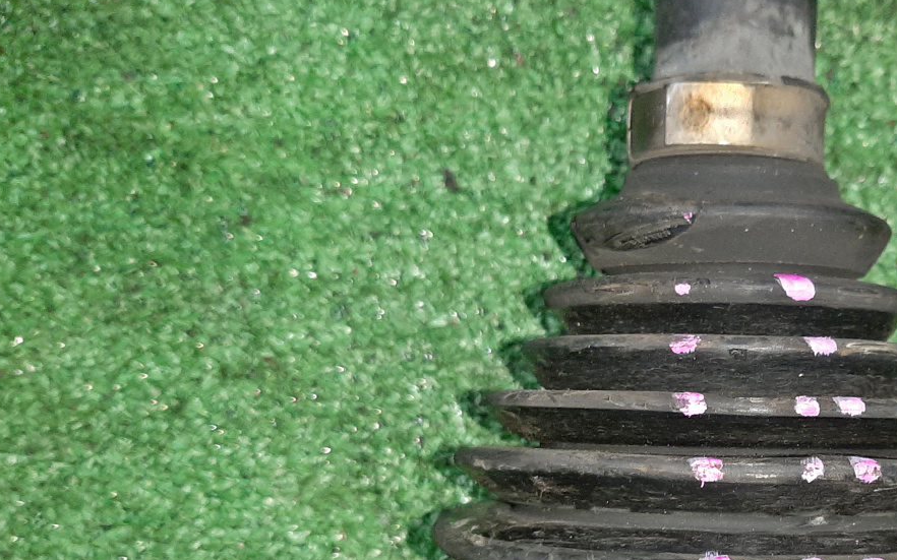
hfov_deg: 42.4
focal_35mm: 45
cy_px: 472
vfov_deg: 27.8
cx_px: 716
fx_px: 1100
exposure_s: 1/50
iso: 222
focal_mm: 3.93
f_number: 1.7
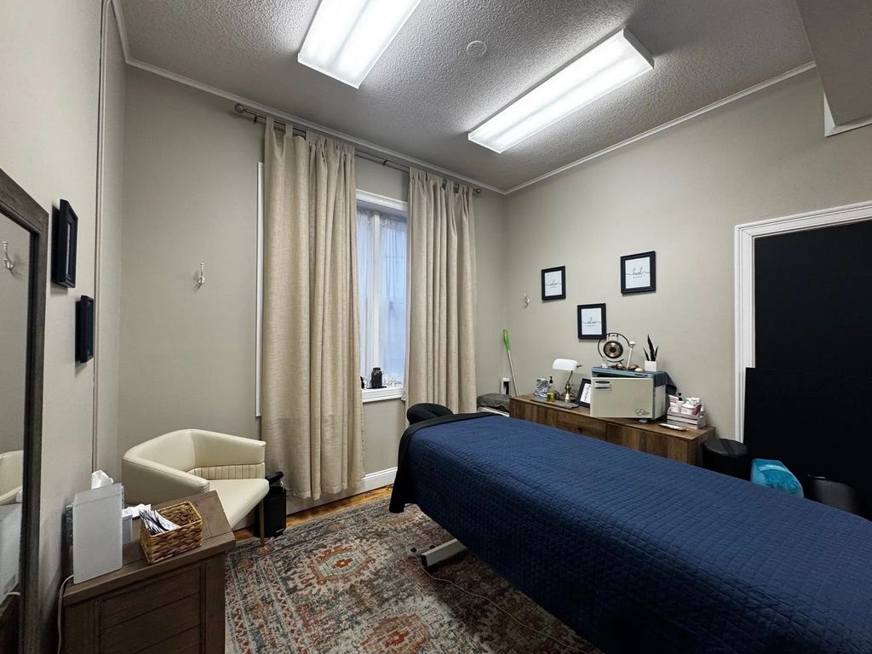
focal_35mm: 14
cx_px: 436
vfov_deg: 85.7
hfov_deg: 102.1
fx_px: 353
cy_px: 327
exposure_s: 1/123
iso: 160
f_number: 2.2
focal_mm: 2.22
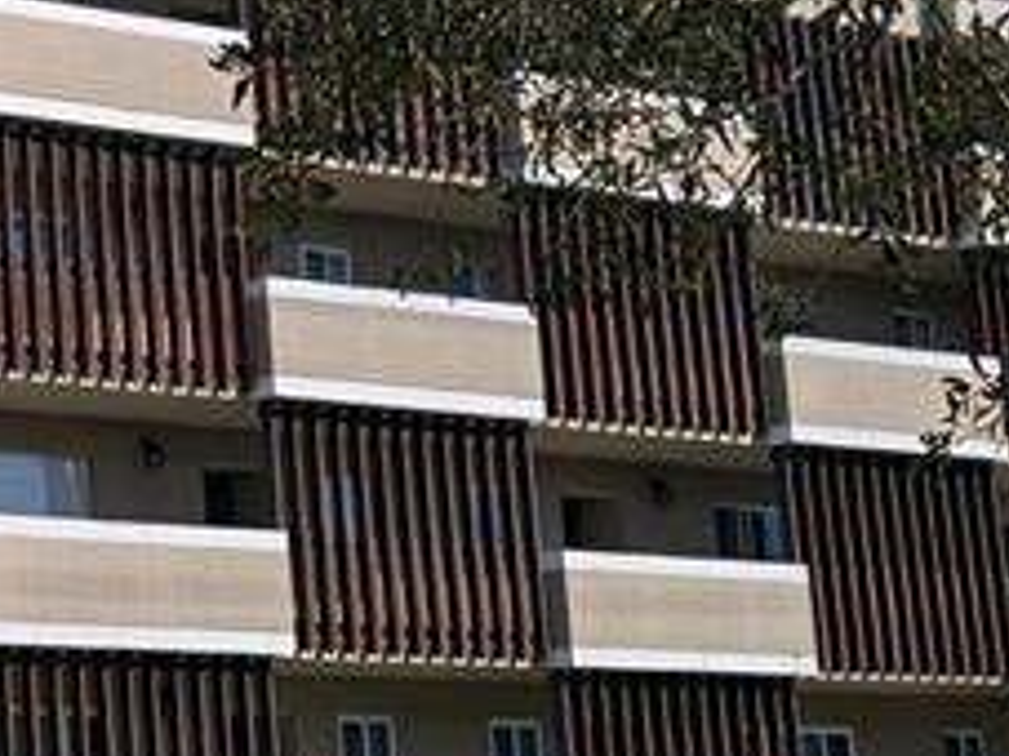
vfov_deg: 13.6
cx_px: -338
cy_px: 182
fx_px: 3146
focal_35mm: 108
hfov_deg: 17.0
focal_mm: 6.9
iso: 23
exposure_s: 1/2088
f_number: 1.68
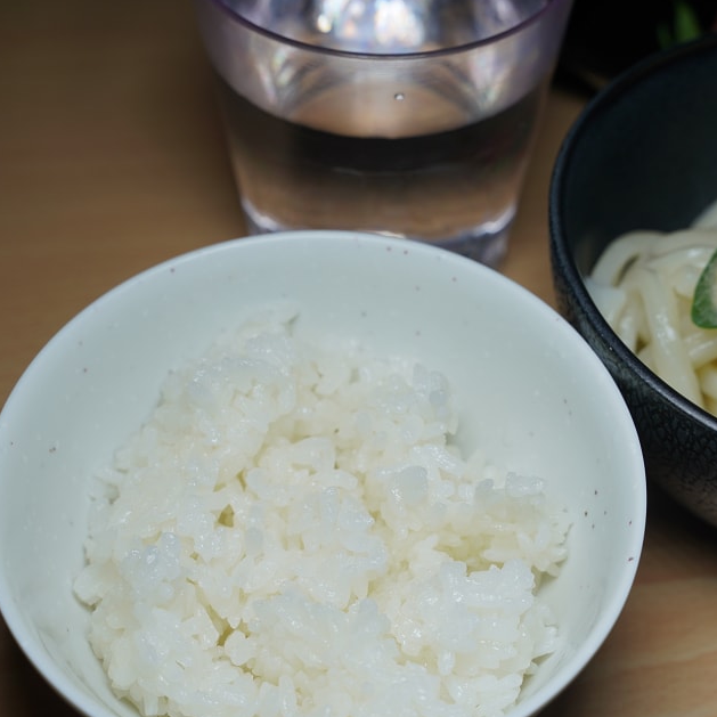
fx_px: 1406
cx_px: 404
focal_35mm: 60
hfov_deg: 28.6
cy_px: 449
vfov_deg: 28.5
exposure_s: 1/160
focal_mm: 37
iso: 100
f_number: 6.3
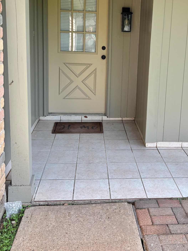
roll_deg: -3.7
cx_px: 123
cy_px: 80
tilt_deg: -9.0
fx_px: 275
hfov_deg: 37.4
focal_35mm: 38
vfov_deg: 48.0
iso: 50
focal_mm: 5.96
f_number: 1.6
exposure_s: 1/649
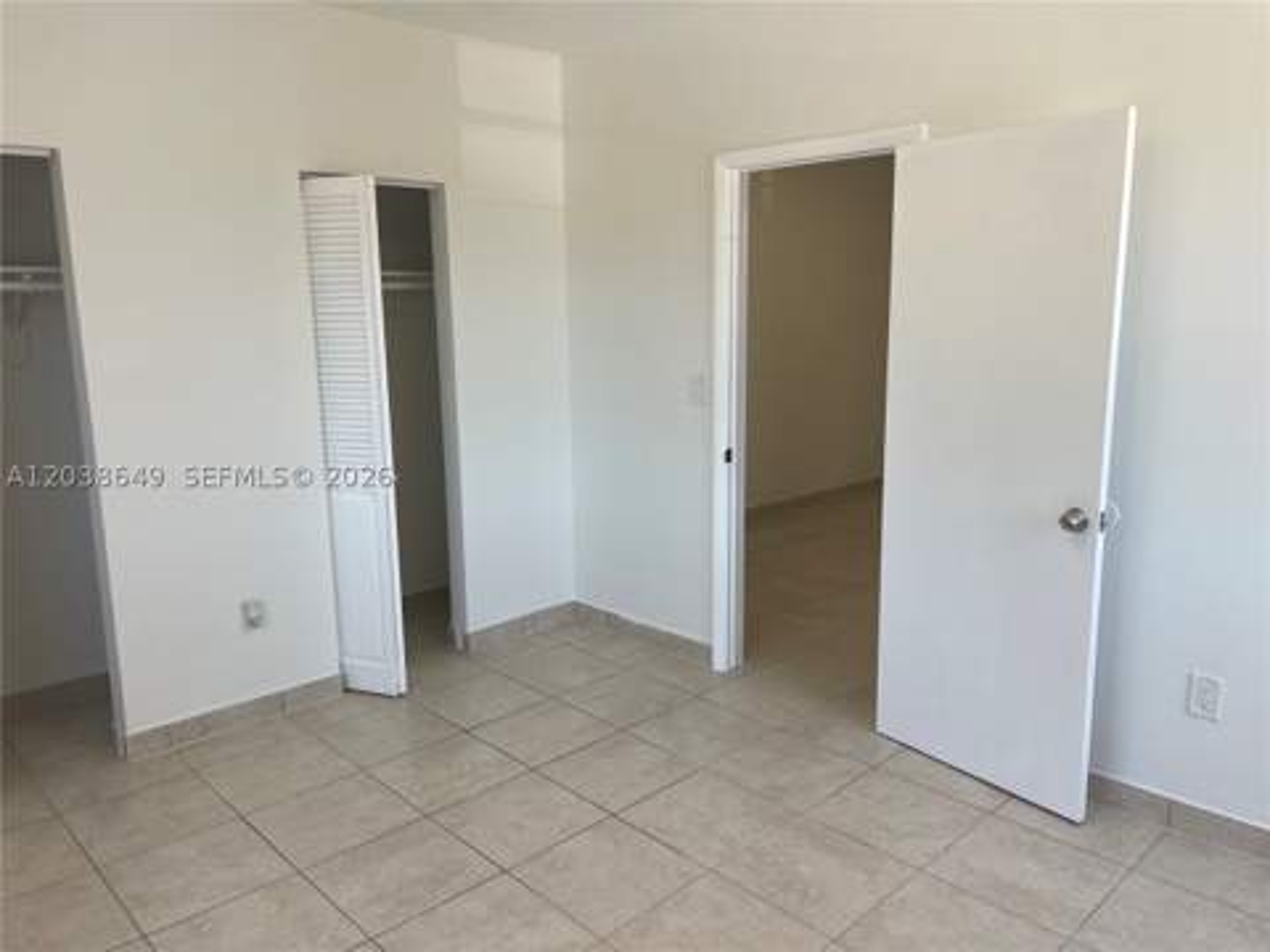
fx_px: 917
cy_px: 476
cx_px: 635
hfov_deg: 69.4
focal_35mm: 25
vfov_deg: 54.9
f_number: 1.6
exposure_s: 1/298
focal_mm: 5.1
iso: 32
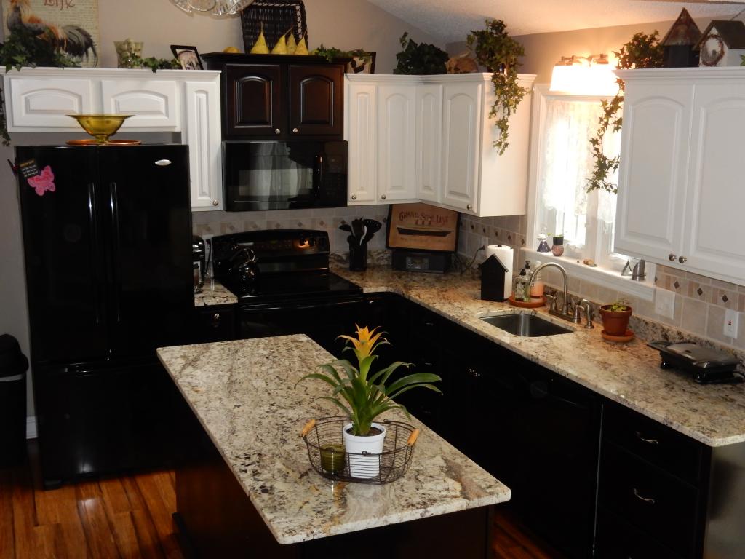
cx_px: 372
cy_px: 280
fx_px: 925
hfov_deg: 43.9
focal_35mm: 43
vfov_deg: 33.6
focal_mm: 7.6
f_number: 4.2
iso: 360
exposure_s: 1/30
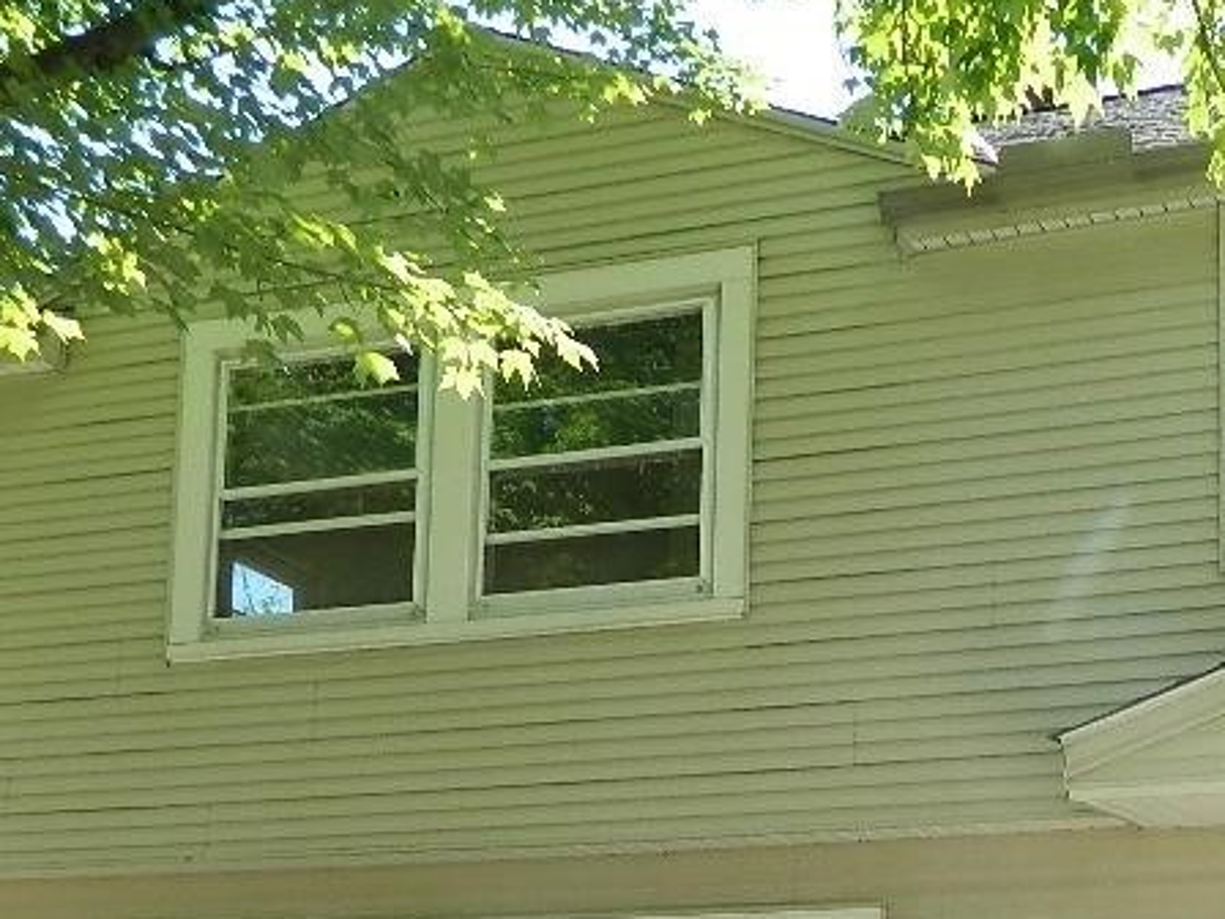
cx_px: 831
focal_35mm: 64
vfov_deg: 22.1
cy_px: 908
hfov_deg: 30.0
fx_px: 2265
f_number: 3.2
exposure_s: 1/200
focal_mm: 5.1
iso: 80
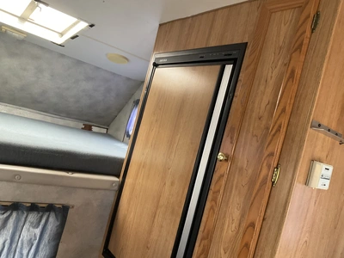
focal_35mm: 29
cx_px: 172
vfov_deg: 48.2
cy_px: 129
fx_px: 288
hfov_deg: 61.7
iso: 100
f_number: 1.8
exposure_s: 1/60
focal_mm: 3
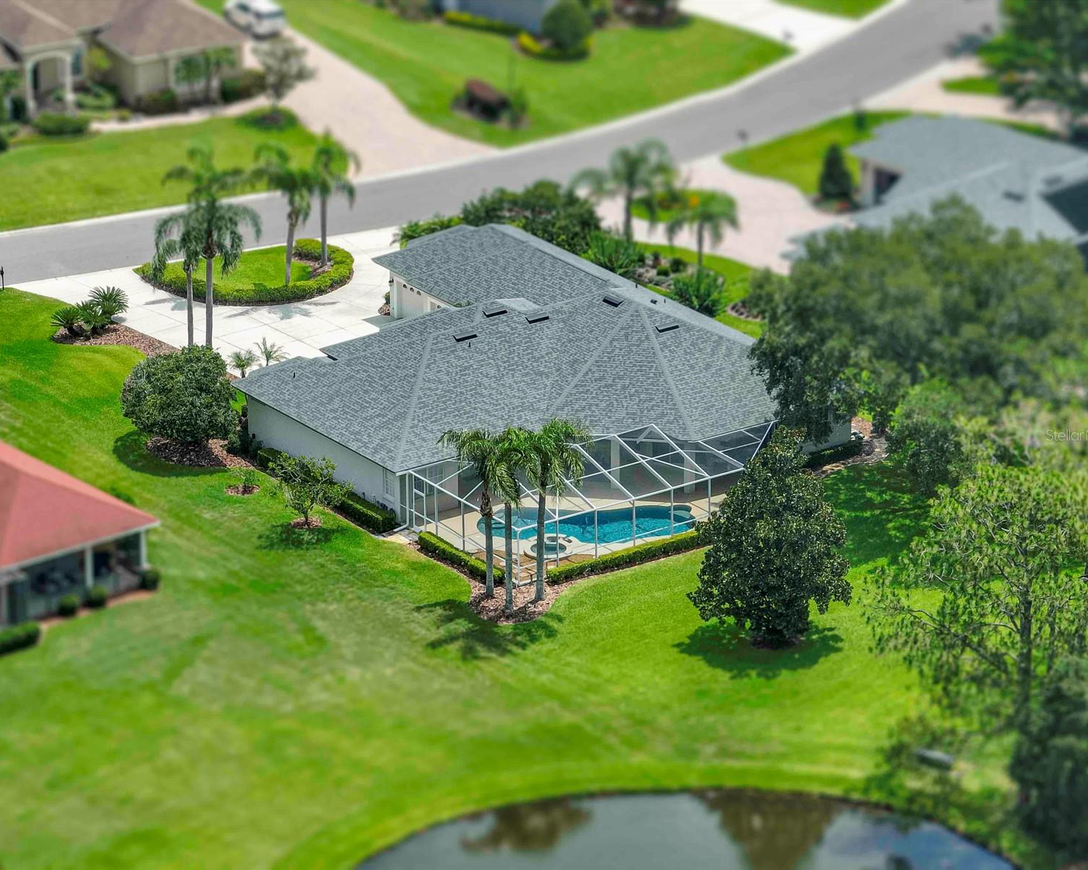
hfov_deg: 11.5
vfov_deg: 9.2
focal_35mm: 168
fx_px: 5409
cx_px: 533
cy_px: 435
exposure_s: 1/240
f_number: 4.4
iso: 100
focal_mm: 29.85
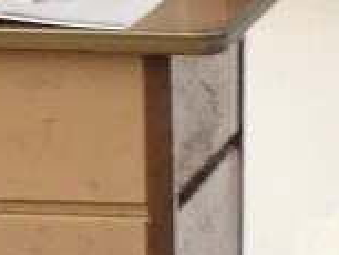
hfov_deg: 3.3
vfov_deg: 2.5
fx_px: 5841
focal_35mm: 596
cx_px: -326
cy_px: -445
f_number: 5
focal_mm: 15.92
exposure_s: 1/100
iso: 500
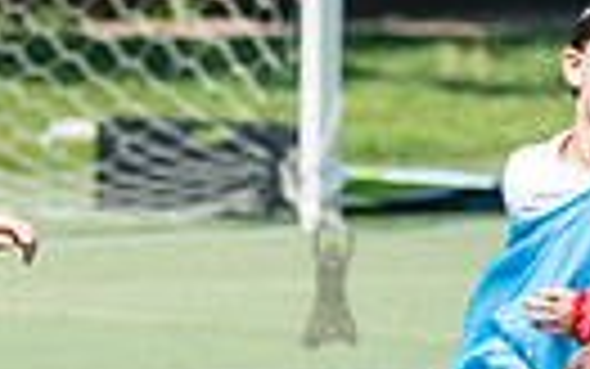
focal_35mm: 699
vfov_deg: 1.9
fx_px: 11244
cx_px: 750
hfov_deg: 3.0
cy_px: 366
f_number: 4
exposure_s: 1/1000
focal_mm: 112
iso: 200
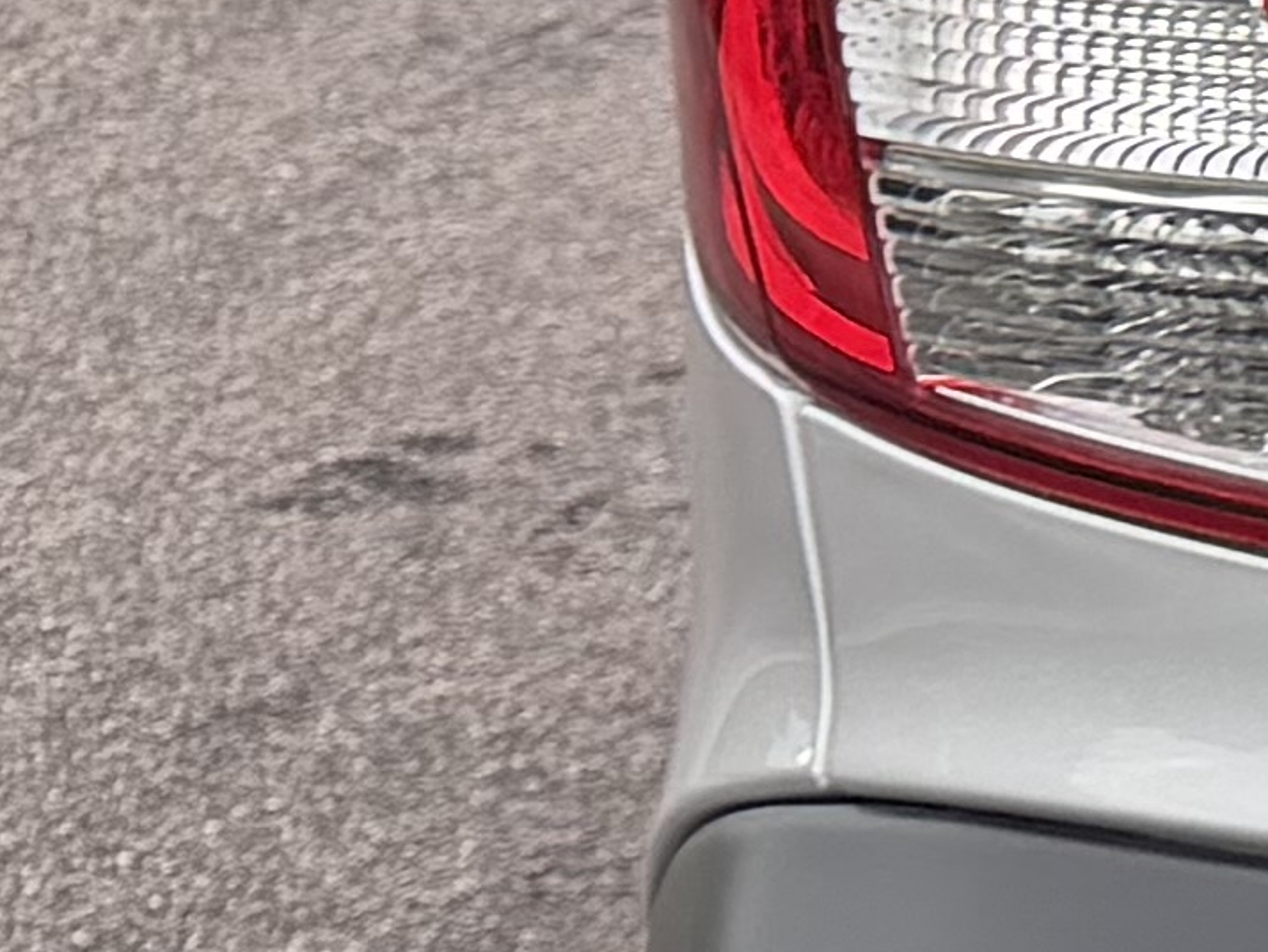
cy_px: 199
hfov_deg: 7.7
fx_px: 7035
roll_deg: +3.2
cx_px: 4701
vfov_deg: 7.7
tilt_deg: -16.2
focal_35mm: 192
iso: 80
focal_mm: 6.76
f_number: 1.78
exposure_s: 1/593
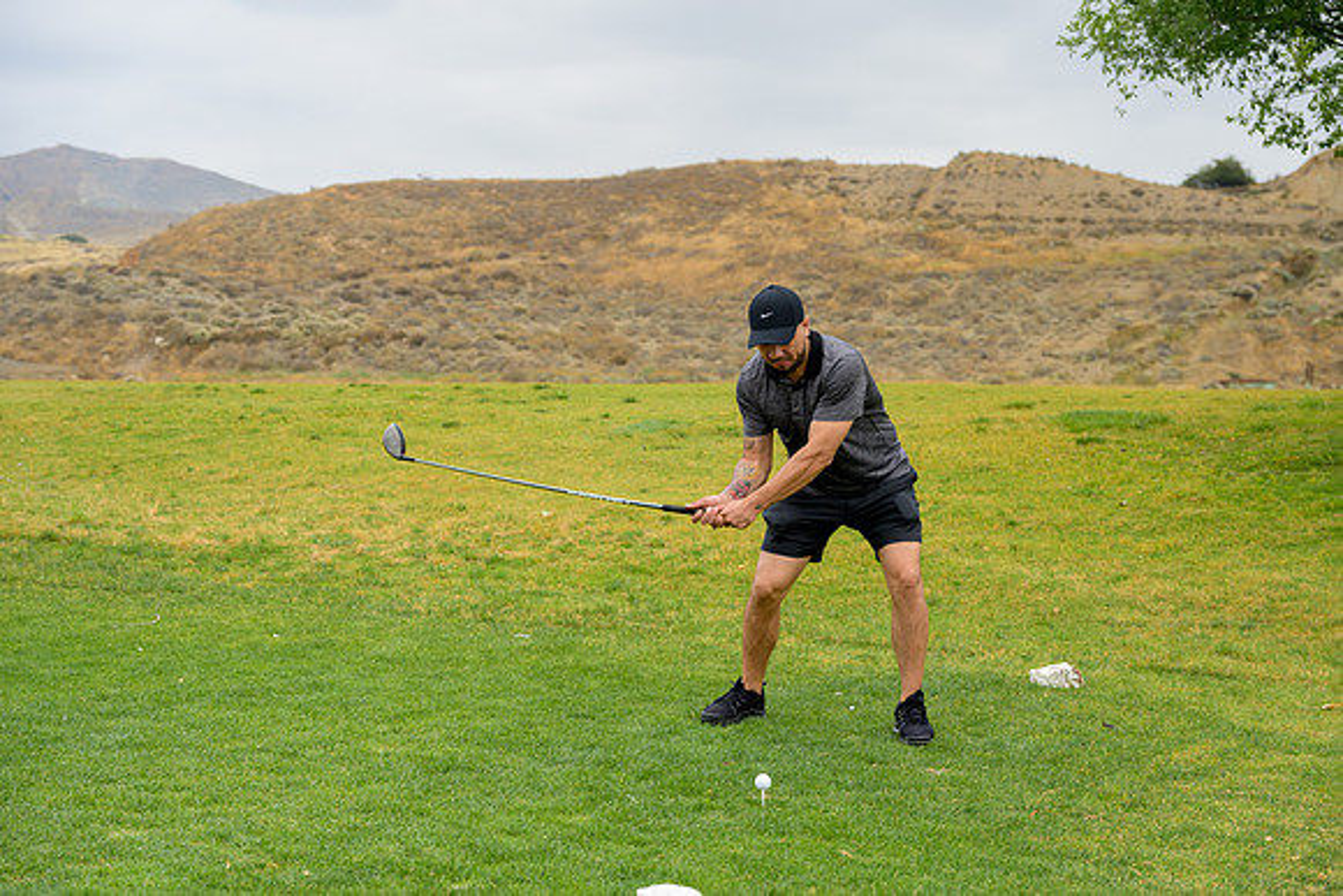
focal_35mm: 57
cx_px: 672
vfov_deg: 23.8
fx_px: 2127
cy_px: 448
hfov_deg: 35.0
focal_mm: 57
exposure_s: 1/4000
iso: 800
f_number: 4
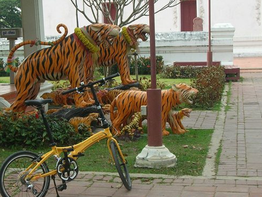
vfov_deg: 18.9
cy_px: 82
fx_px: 590
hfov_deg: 24.8
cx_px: 73
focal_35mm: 78
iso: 50
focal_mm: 8
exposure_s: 1/236
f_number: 3.2
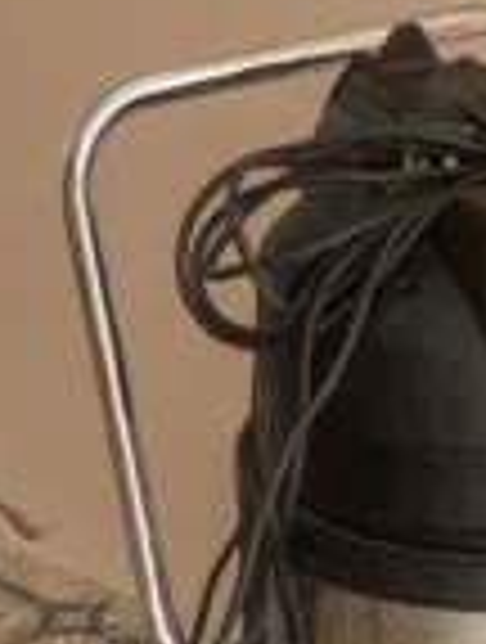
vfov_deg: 13.3
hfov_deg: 10.2
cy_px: 685
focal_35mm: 145
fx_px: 2702
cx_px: 486
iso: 40
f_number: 2
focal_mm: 6
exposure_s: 1/122
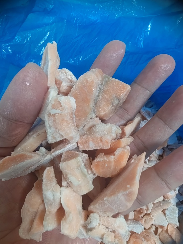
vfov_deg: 81.3
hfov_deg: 65.9
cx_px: 93
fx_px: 141
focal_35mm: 20
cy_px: 139
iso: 400
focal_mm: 1.68
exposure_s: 1/25
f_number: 2.2
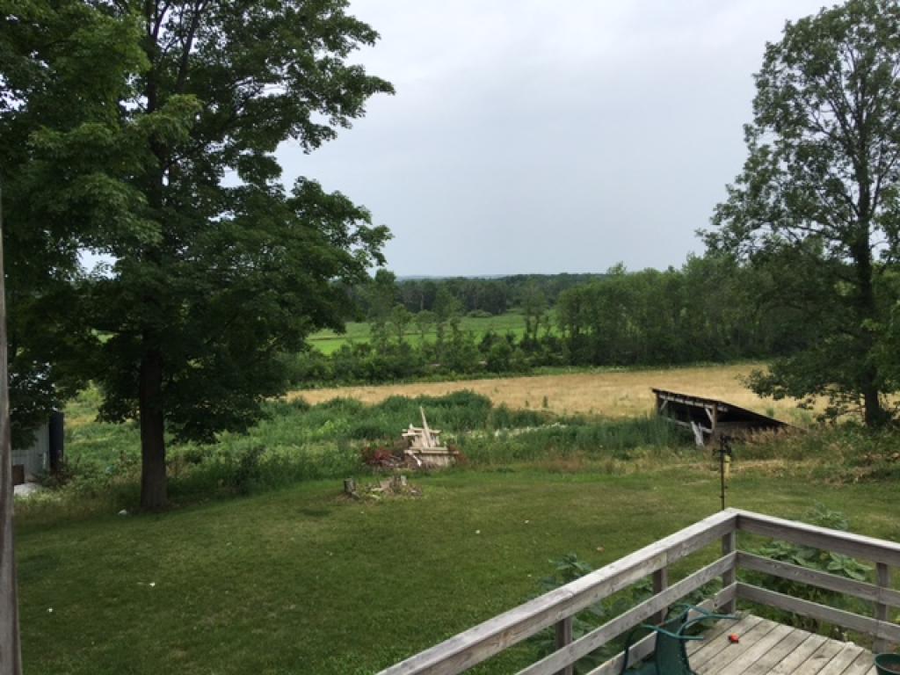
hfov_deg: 61.7
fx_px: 754
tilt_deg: -2.7
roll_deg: +1.4
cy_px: 338
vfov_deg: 48.2
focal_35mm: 29
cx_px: 450
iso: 25
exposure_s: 1/818
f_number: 2.2
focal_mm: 4.15
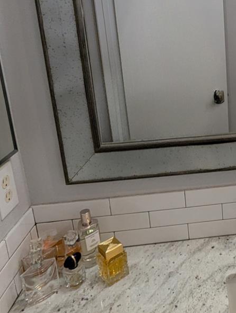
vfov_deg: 53.5
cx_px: 222
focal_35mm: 33
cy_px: 90
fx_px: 299
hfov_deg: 39.2
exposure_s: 1/120
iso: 35
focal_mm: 1.95
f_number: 2.2
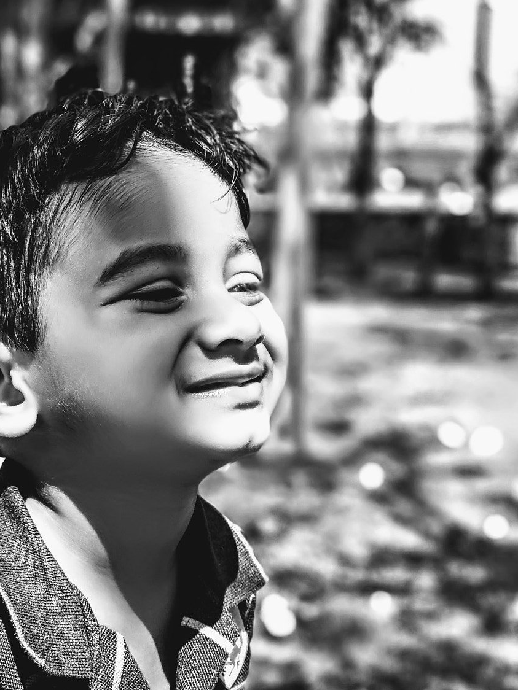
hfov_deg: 19.8
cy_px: 427
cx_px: 155
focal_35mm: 74
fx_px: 1476
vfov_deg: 26.3
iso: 100
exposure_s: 1/231
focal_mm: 5.99
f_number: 2.6
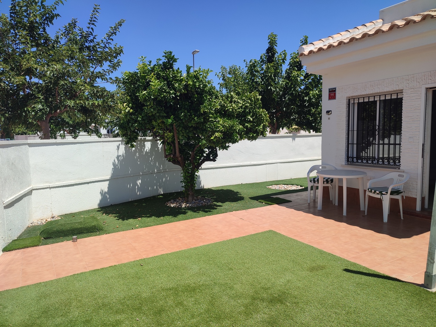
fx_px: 315
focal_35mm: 25
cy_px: 164
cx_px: 218
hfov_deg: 69.4
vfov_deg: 54.9
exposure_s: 1/721
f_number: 1.9
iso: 50
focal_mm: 6.04
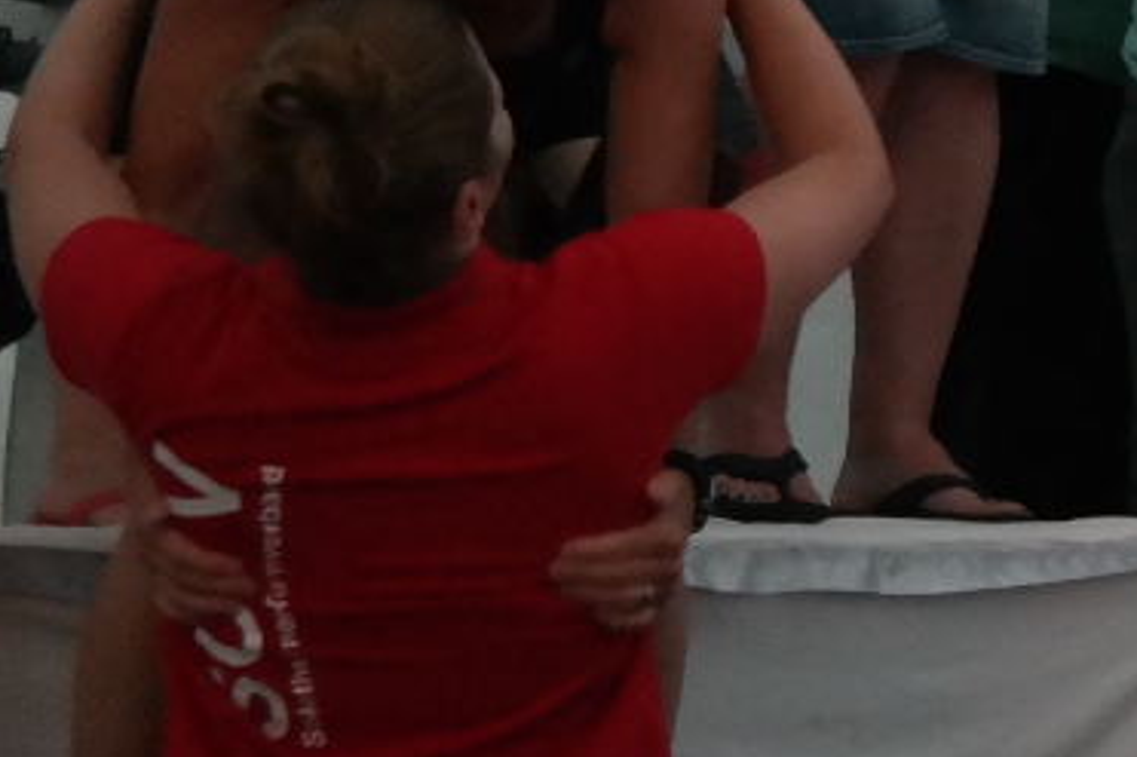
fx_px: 5177
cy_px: -316
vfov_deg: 8.2
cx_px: 2056
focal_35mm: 164
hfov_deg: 11.6
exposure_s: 1/50
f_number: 4
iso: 1600
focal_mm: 25
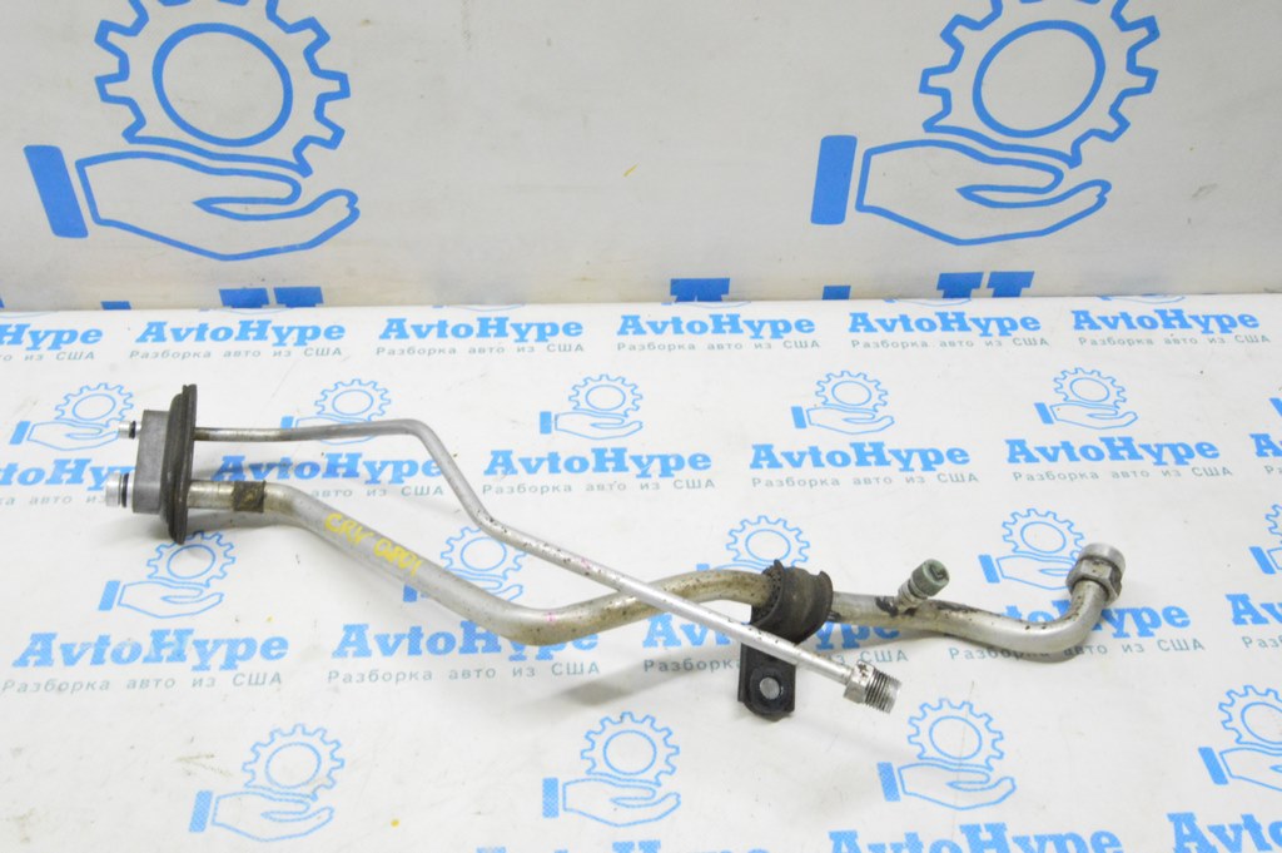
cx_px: 641
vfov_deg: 38.3
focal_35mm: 34
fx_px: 1228
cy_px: 426
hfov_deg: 55.1
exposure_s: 1/15
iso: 6400
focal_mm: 23
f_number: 20
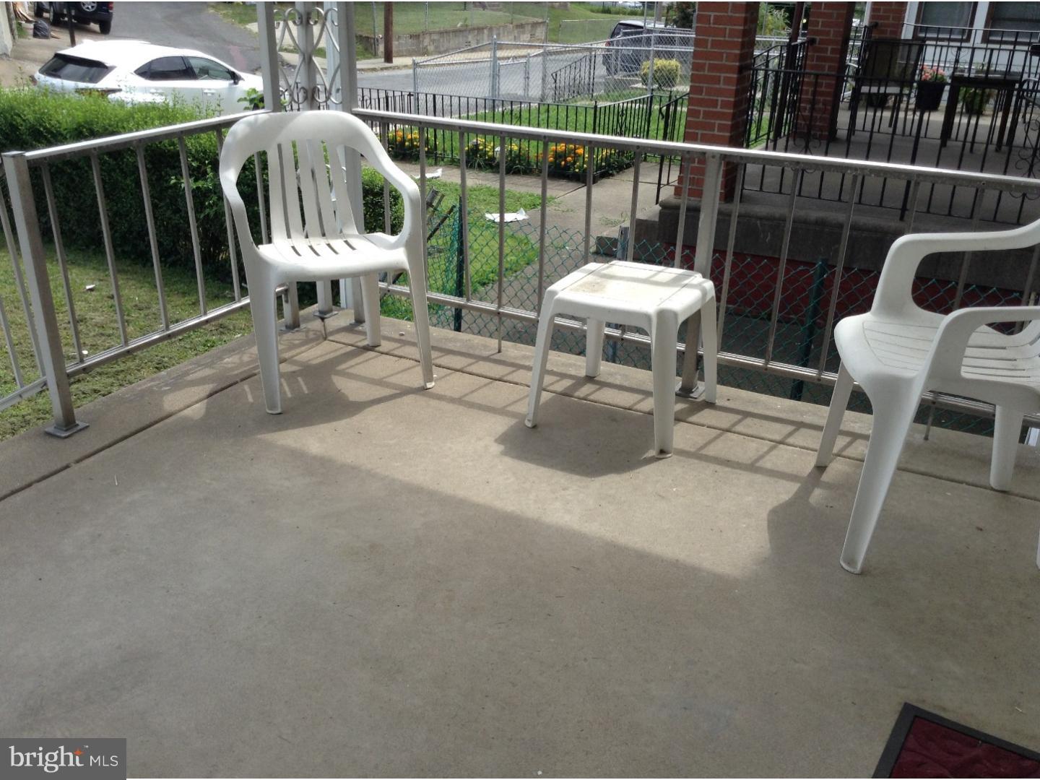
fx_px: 991
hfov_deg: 55.4
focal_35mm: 33
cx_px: 520
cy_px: 390
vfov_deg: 42.9
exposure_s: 1/651
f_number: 2.4
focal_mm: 3.3
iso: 25
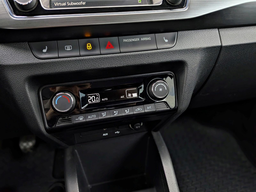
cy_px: 96
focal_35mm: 24
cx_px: 128
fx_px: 177
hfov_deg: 71.6
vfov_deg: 56.8
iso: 64
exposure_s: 1/83.4
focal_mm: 4.53
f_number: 1.7
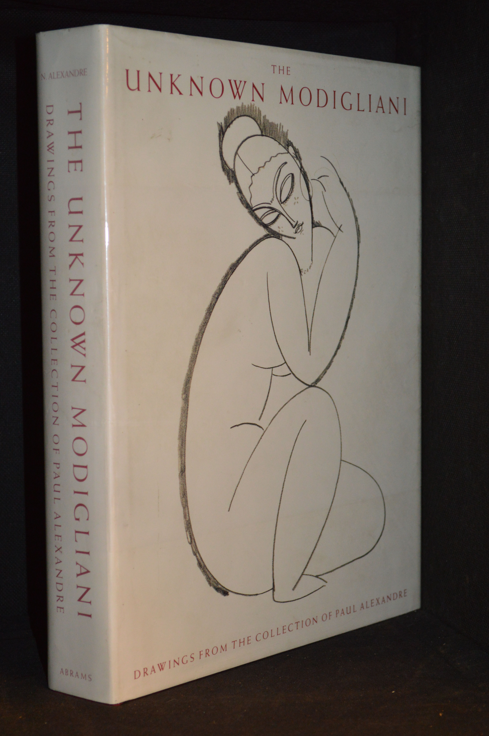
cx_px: 241
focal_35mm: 70
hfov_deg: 19.6
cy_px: 368
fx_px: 1419
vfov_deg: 29.1
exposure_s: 1/60
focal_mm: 45
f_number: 5.3
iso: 1250
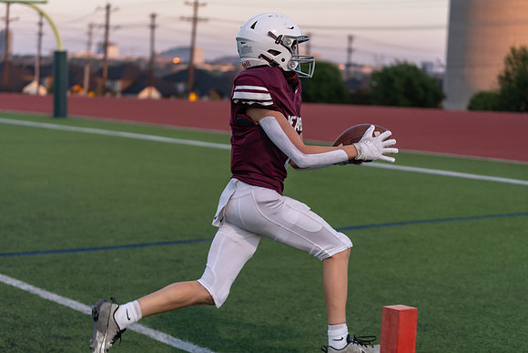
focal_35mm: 75
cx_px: 264
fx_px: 1103
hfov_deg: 26.9
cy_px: 176
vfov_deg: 18.1
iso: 640
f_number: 2.8
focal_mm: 70
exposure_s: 1/1250
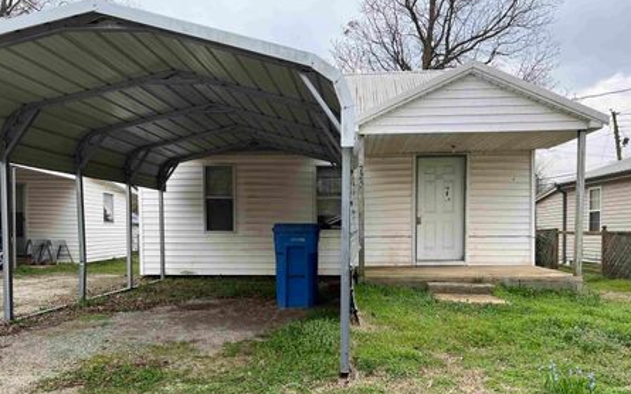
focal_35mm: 31
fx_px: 533
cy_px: 244
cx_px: 319
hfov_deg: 61.2
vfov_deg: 40.3
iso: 50
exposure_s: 1/383
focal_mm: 5.7
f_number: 1.5
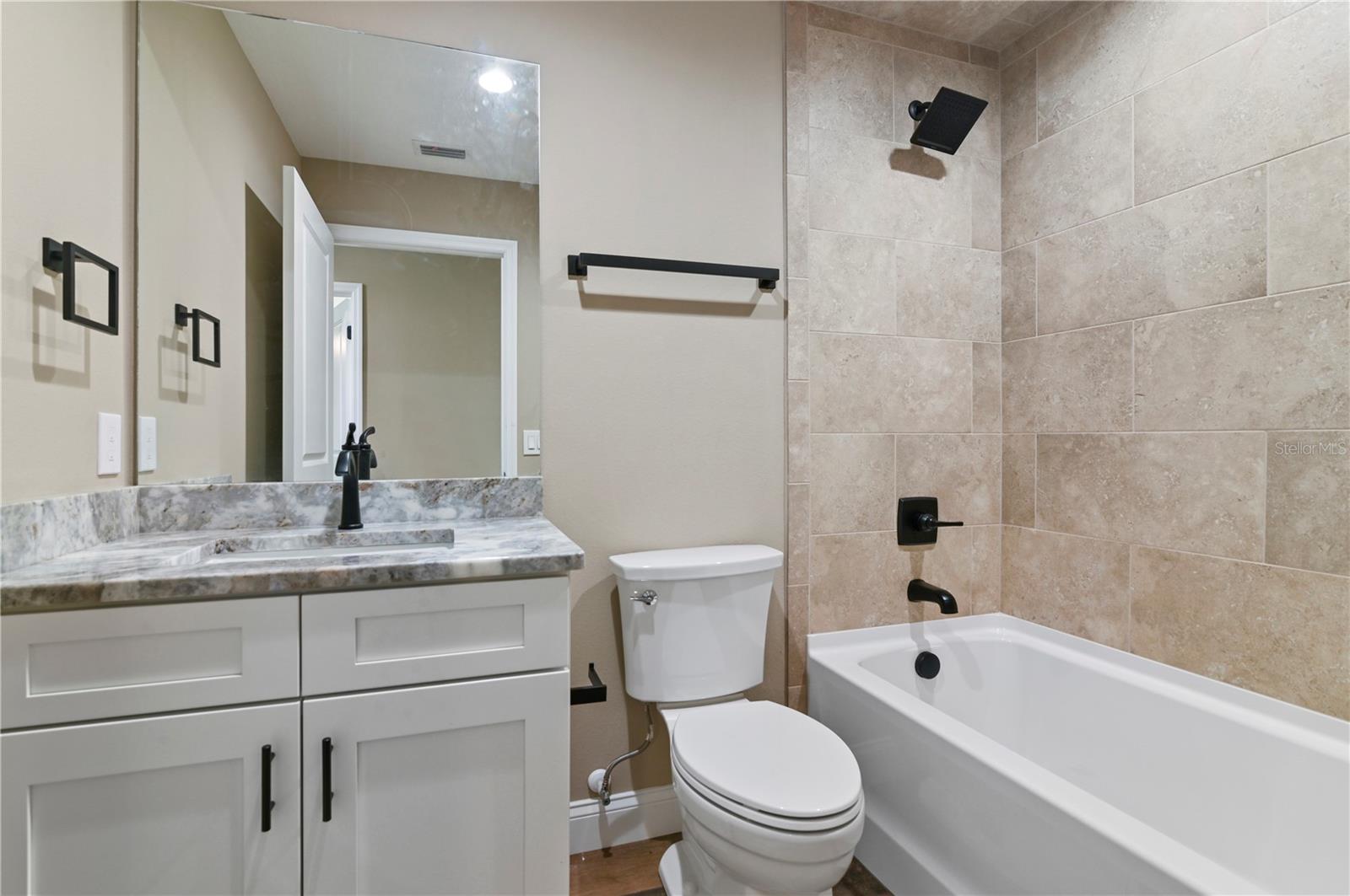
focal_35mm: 16
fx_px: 599
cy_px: 448
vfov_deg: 73.6
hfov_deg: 96.8
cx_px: 675
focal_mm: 16
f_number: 8
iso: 100
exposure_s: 1/2
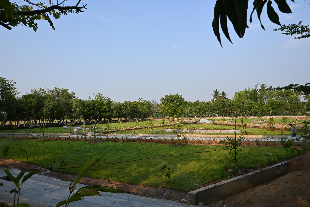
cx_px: 155
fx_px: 207
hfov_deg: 73.7
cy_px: 104
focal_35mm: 24
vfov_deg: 53.1
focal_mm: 16
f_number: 6.3
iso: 100
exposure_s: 1/320
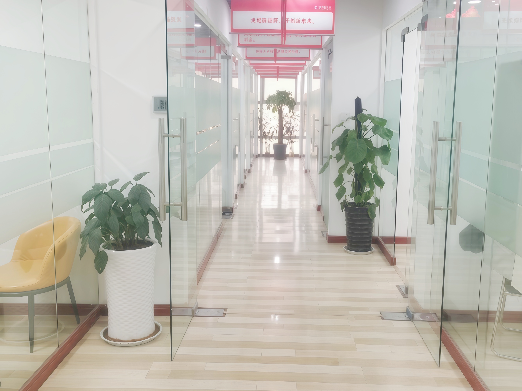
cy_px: 180
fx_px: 558
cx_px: 269
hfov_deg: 50.1
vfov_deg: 38.6
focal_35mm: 37
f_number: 1.6
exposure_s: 1/100
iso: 100
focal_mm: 5.56
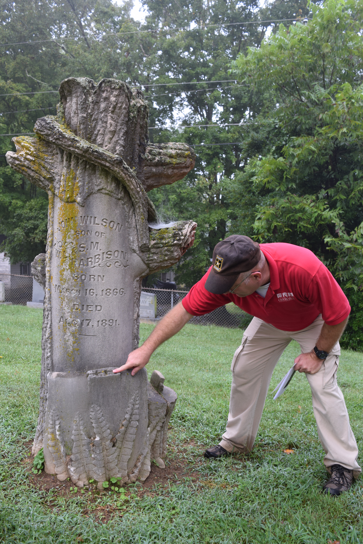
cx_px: 182
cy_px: 272
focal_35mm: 30
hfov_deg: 43.6
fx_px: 454
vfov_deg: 61.9
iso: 200
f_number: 5
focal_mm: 20
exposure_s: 1/100
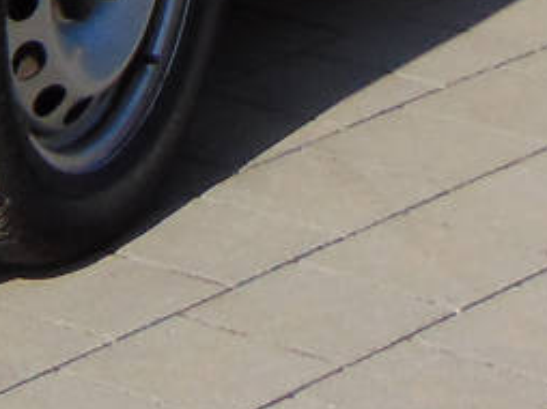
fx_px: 4973
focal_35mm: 315
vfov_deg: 4.5
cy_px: -859
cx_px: -267
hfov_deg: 6.2
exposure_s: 1/160
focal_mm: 9
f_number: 9
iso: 80
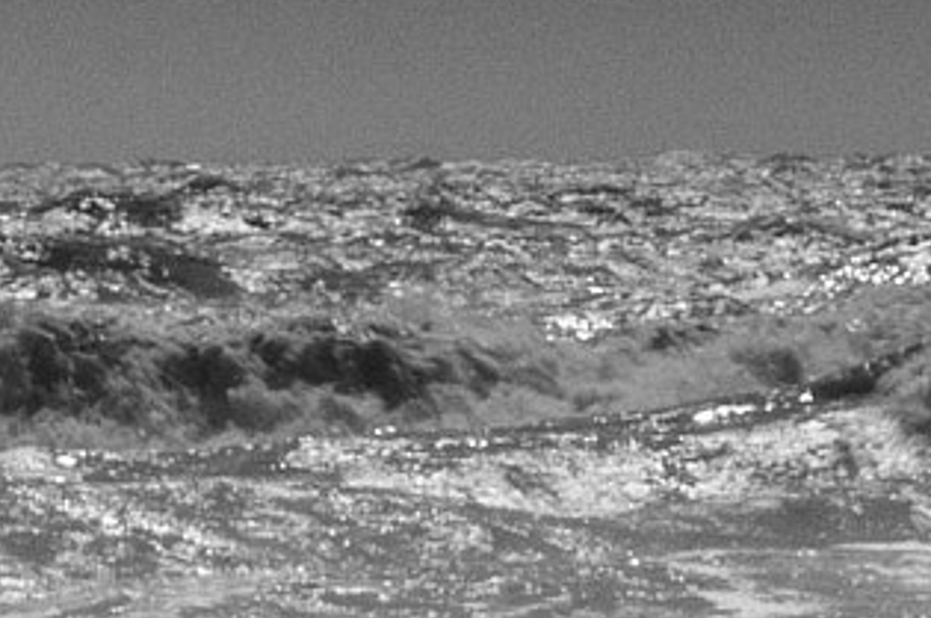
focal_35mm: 837
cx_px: 585
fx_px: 21612
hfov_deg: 2.5
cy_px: 648
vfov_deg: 1.6
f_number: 22
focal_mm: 110
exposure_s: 1/60
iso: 100
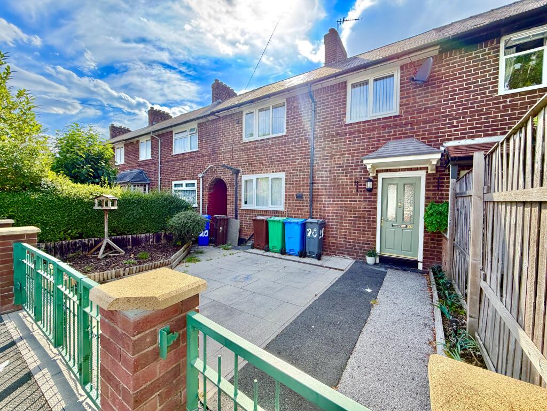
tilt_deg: +0.3
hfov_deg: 102.1
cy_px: 206
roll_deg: +1.4
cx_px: 274
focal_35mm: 14
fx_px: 221
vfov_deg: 85.7
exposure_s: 1/372
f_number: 2.2
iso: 50
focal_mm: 2.22
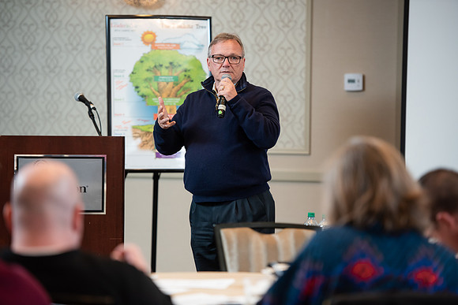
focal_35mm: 145
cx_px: 229
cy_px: 152
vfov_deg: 9.5
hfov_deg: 14.2
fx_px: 1845
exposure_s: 1/160
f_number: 3.2
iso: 1000
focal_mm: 145
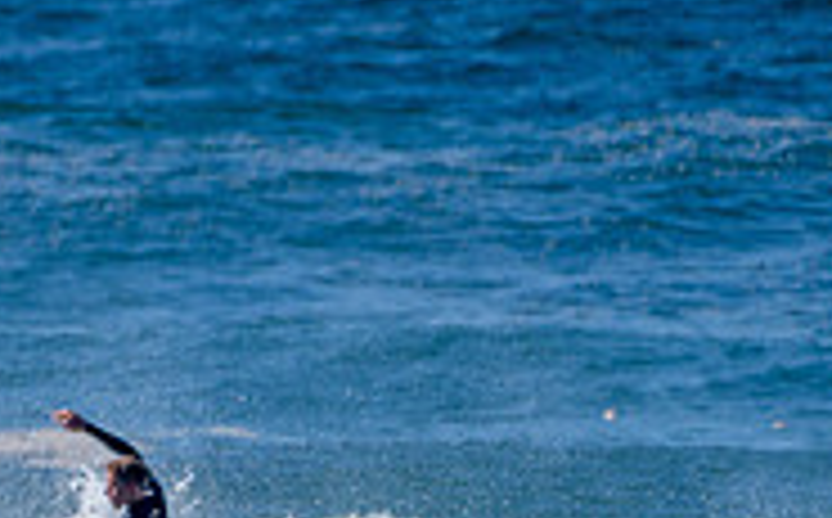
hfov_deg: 1.2
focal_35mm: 1773
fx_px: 40141
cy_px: 690
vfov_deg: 0.7
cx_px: 100
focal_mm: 500
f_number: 5.6
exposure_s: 1/2000
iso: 140
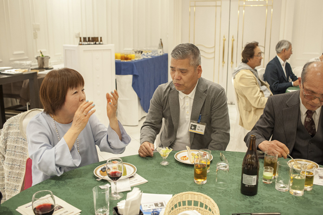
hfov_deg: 54.5
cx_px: 162
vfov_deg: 37.8
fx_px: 314
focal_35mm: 35
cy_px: 108
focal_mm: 35
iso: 1250
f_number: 5.6
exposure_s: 1/100
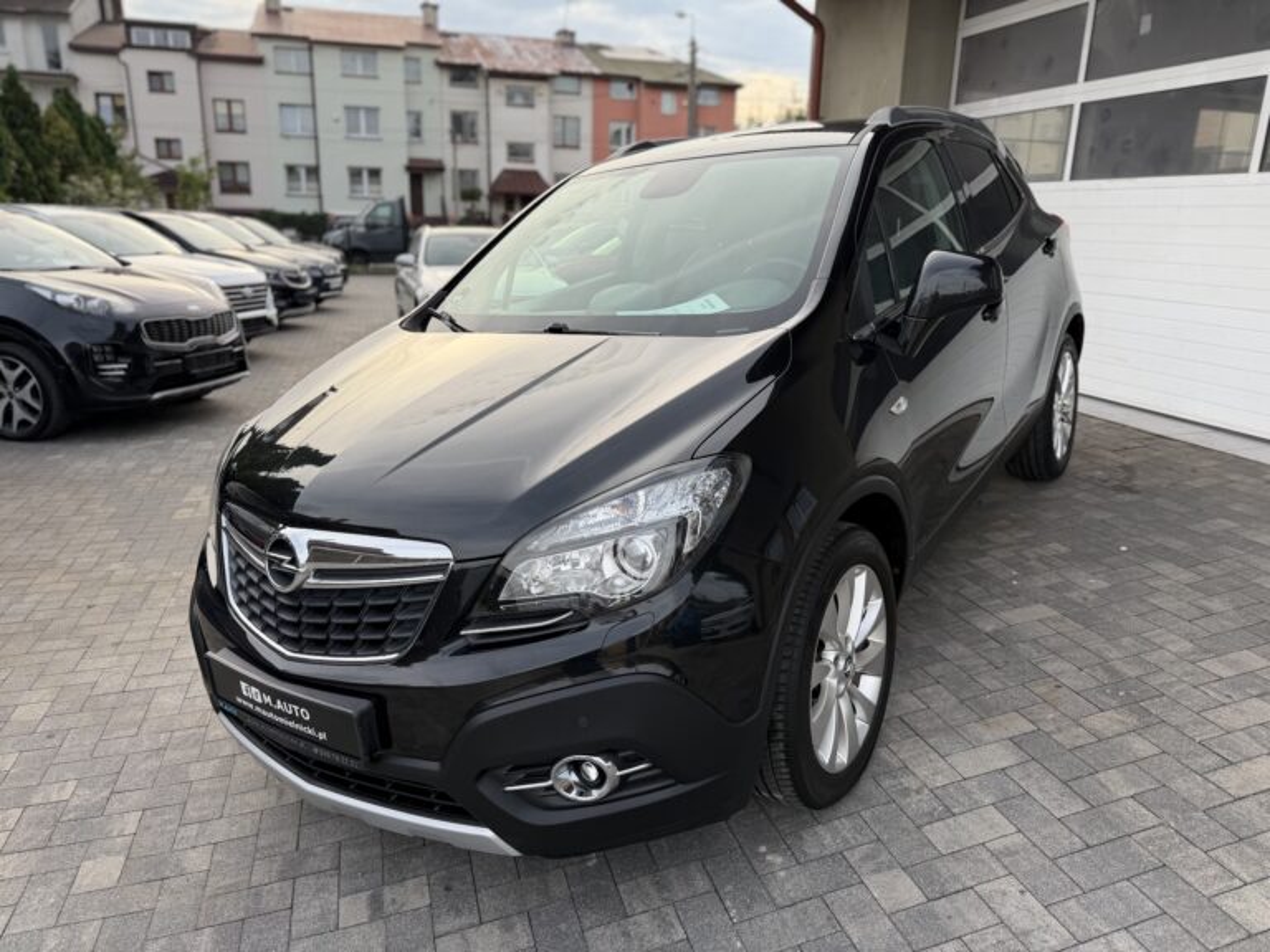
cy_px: 476
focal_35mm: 24
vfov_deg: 56.8
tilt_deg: -15.6
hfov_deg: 71.6
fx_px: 881
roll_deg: -1.1
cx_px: 635
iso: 80
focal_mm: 6.76
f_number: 1.78
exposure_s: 1/683
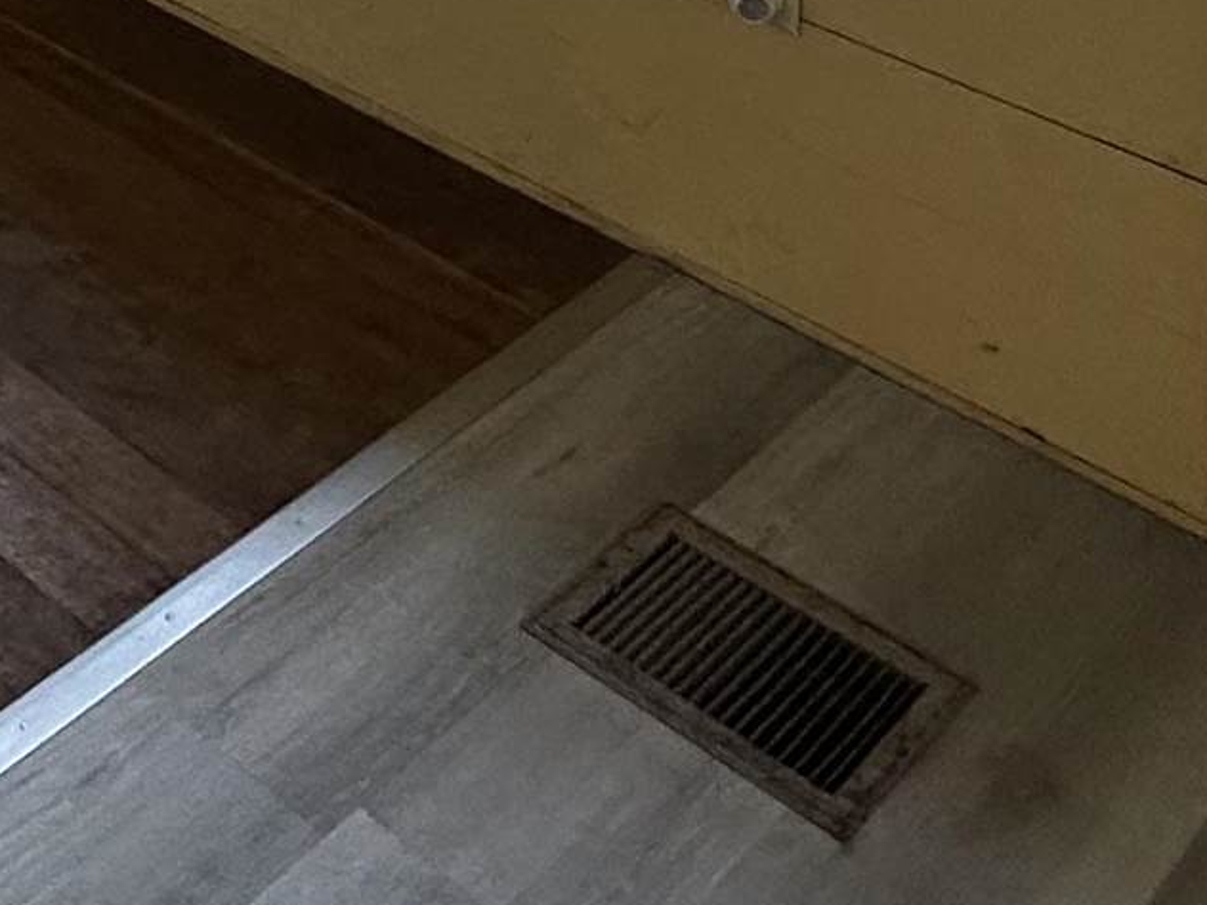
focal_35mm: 68
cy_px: -1037
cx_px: 330
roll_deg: -1.6
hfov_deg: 28.2
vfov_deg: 15.7
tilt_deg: -2.0
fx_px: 2371
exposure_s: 1/99
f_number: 2.2
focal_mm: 2.22
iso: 100
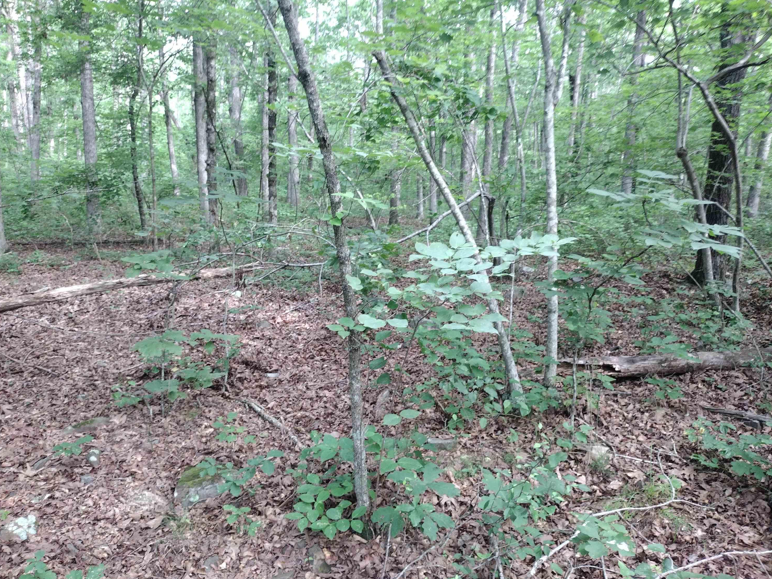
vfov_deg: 49.8
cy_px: 294
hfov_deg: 63.4
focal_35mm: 28
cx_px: 398
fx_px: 625
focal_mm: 4.71
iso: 281
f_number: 1.7
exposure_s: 1/40
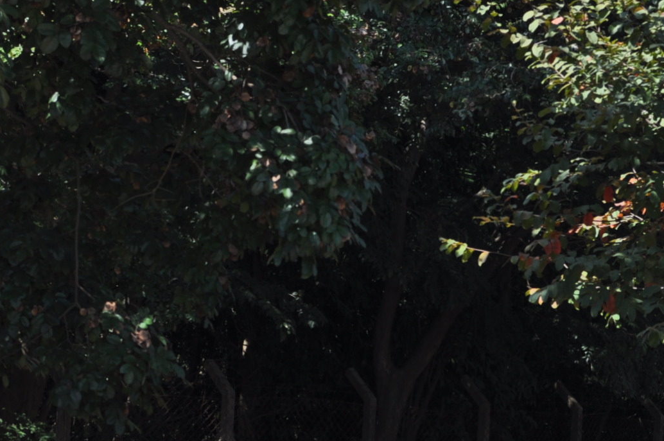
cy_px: 451
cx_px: 222
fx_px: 3151
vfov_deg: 8.0
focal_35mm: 171
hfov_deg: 12.0
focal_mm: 55
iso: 200
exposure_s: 1/250
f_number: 8
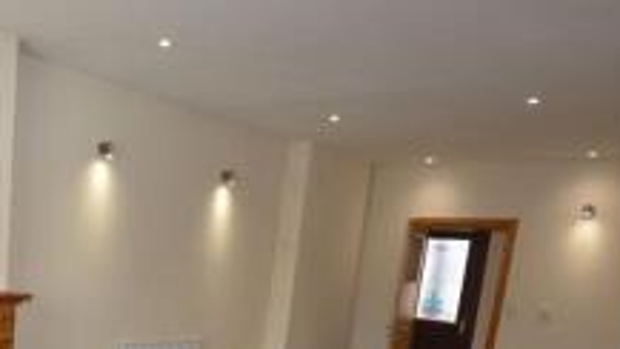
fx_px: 651
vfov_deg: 27.4
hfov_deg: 46.8
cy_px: 385
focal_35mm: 40
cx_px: 83
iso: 220
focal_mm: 11.5
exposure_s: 1/60
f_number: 4
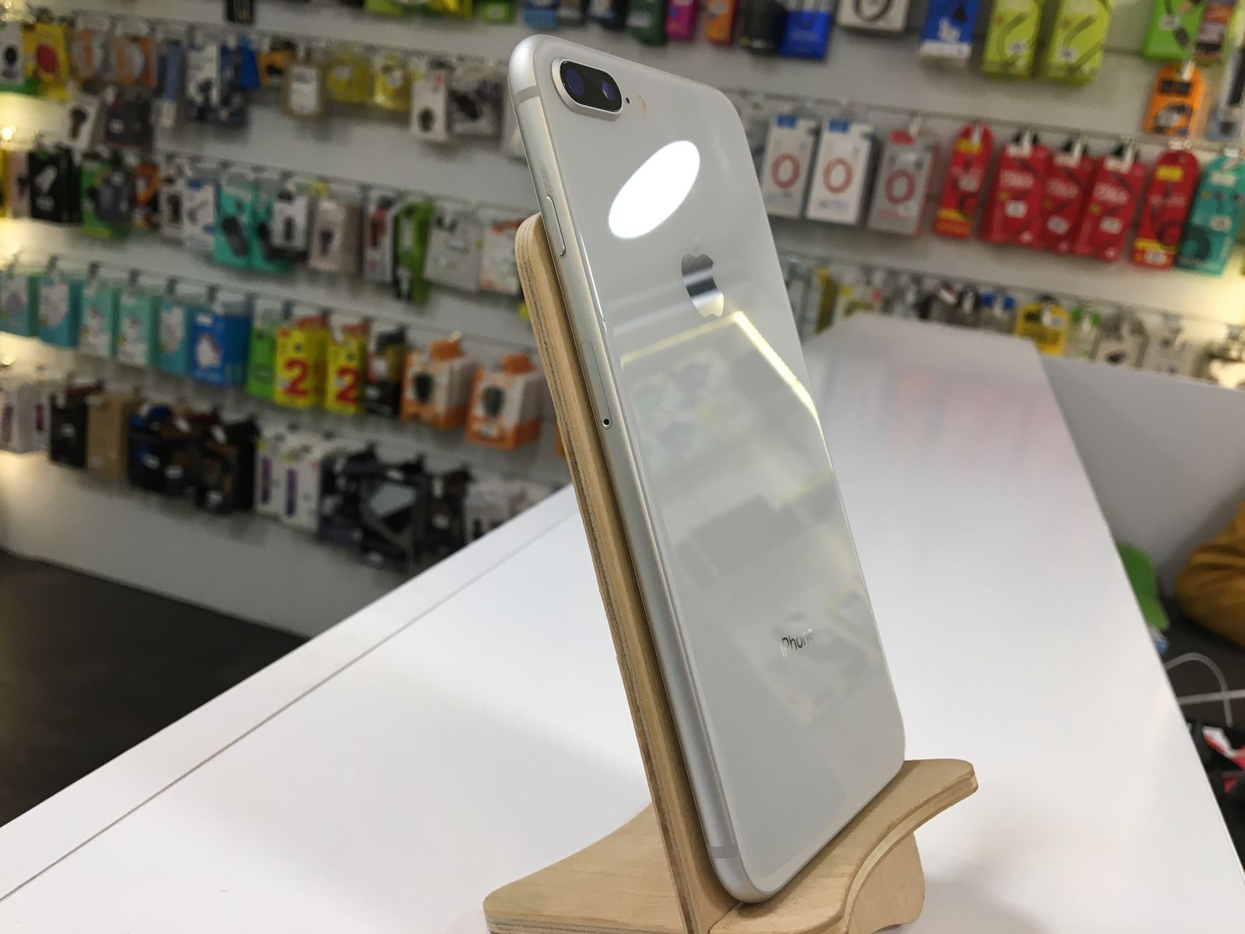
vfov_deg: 48.2
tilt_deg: -15.7
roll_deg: -8.2
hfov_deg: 61.7
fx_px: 1043
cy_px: 467
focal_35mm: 29
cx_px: 622
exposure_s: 1/33
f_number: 2.2
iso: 25
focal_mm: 4.15
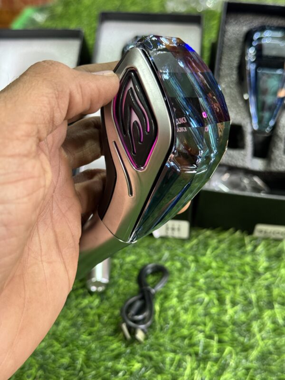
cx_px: 142
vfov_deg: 39.7
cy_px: 190
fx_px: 527
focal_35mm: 48
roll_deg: -0.4
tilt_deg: -27.4
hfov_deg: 30.3
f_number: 1.78
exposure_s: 1/50
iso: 160
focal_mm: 6.76
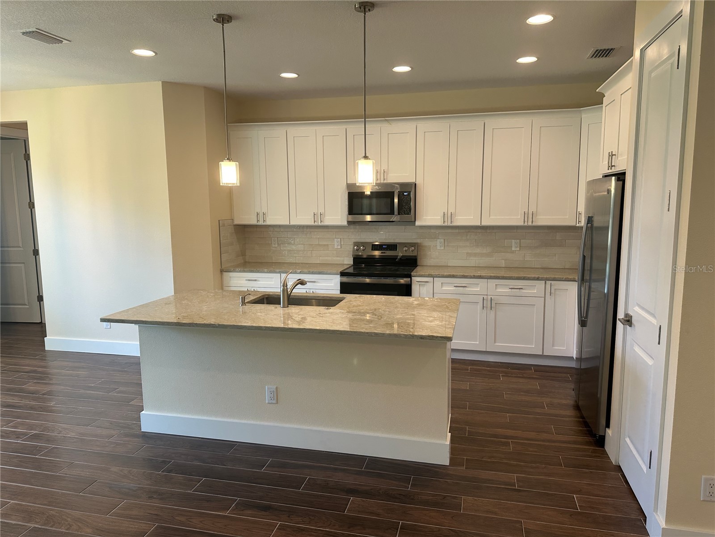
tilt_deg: -7.7
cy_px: 268
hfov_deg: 71.6
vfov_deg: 56.8
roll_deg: +1.4
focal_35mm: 24
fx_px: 496
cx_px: 358
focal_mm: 6.86
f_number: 1.78
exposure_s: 1/120
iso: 125
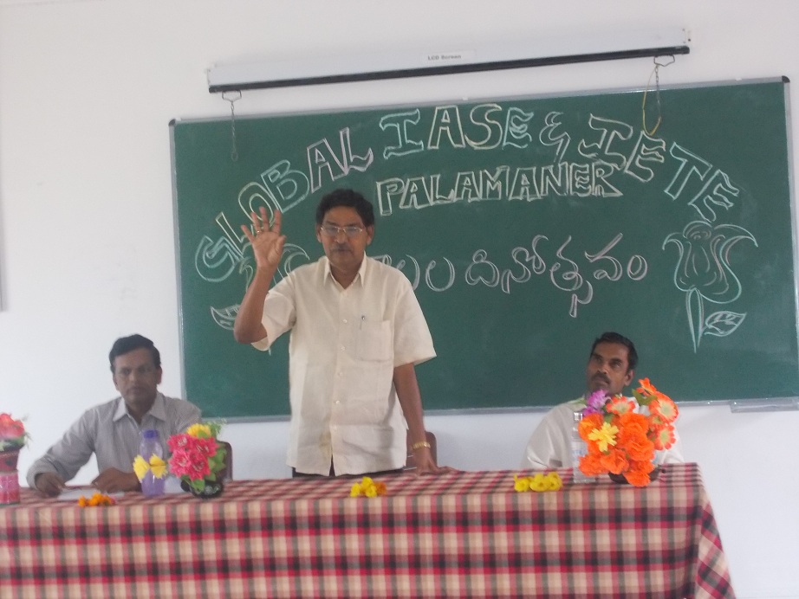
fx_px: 1524
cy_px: 300
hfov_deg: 29.4
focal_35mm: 66
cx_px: 400
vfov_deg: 22.3
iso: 640
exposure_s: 1/60
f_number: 5.3
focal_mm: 11.8
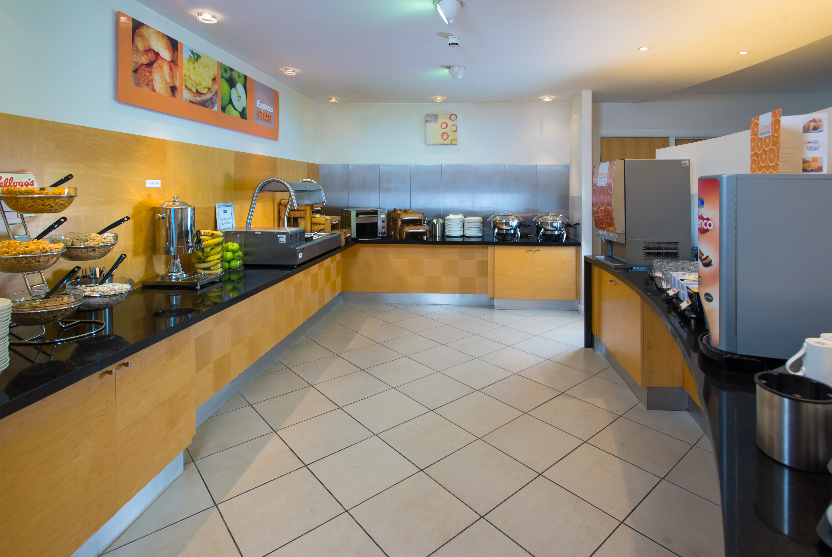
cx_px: 416
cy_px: 278
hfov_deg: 86.8
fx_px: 440
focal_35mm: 19
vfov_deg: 64.7
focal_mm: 19
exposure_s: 1/13
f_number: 10
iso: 400
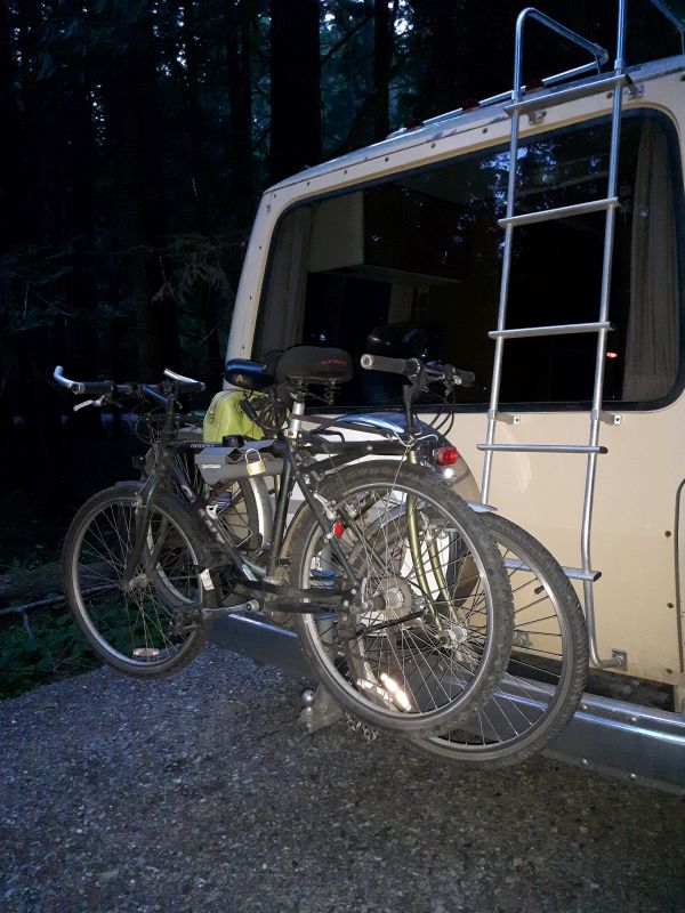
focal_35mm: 31
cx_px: 342
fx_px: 818
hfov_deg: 45.4
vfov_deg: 58.4
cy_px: 456
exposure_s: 1/17
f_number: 1.9
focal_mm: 3.7
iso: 500
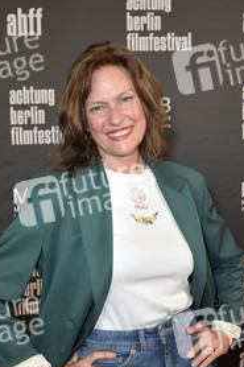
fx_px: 468
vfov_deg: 41.9
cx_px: 120
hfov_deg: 29.2
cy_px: 261
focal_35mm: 46
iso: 1600
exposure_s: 1/250
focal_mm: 32
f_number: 6.3
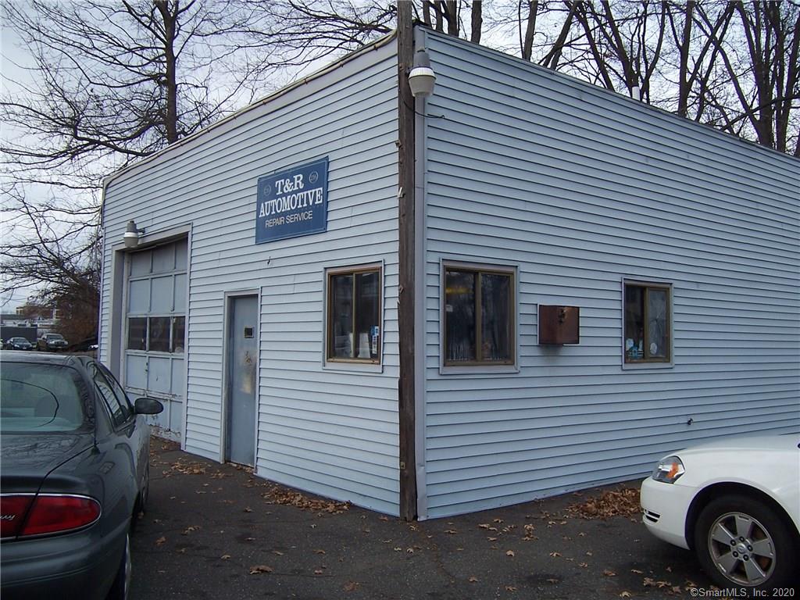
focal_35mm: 33
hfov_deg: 55.4
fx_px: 763
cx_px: 400
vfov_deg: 42.9
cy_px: 300
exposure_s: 1/500
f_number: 3.4
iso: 80
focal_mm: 5.5
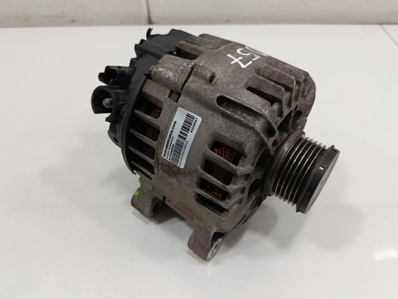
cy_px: 150
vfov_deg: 51.4
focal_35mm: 27
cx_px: 199
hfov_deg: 65.3
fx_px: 310
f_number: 1.7
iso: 1096
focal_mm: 5.24
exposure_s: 1/100
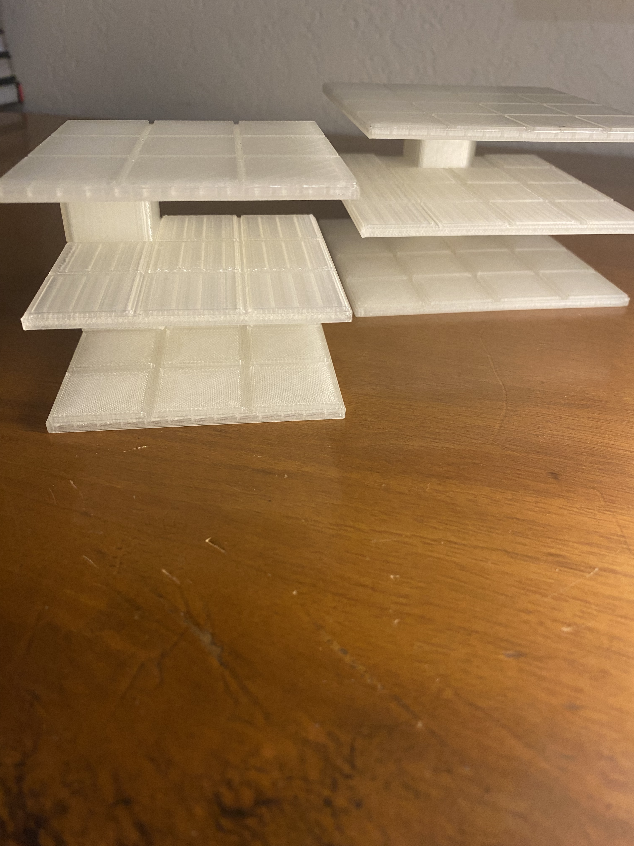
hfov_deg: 53.1
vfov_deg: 67.3
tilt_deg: -31.9
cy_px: 423
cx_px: 317
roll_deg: -0.5
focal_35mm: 26
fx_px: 635
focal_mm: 4.25
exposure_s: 1/60
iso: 125
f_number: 1.8
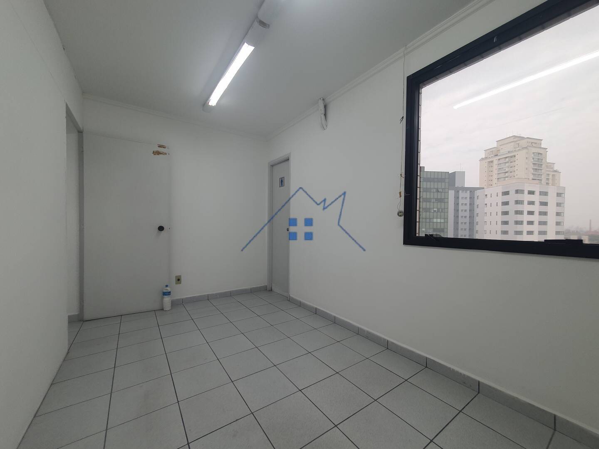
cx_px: 300
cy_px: 224
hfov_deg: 106.2
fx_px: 225
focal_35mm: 13
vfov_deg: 89.9
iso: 50
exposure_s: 1/60.2
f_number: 2.2
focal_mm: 1.8
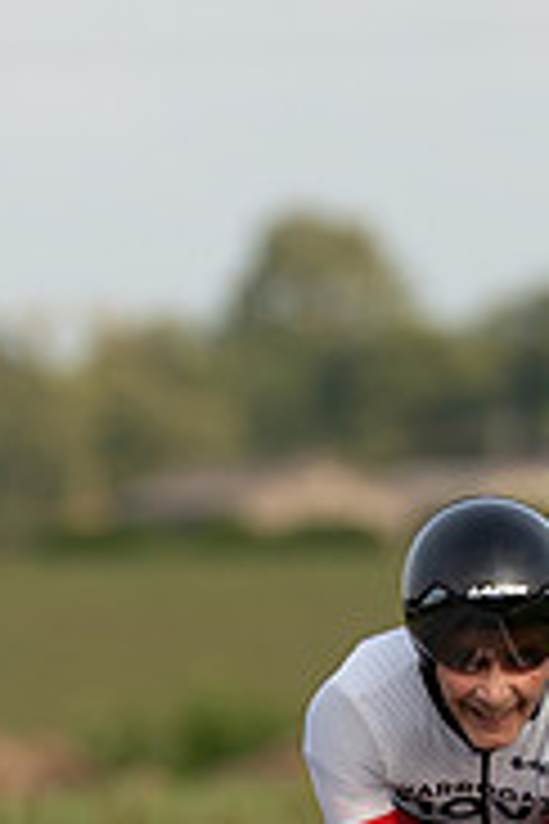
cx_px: 451
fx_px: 34058
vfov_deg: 1.4
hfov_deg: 0.9
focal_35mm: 1489
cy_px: 1132
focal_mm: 194
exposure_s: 1/1000
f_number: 3.2
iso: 160
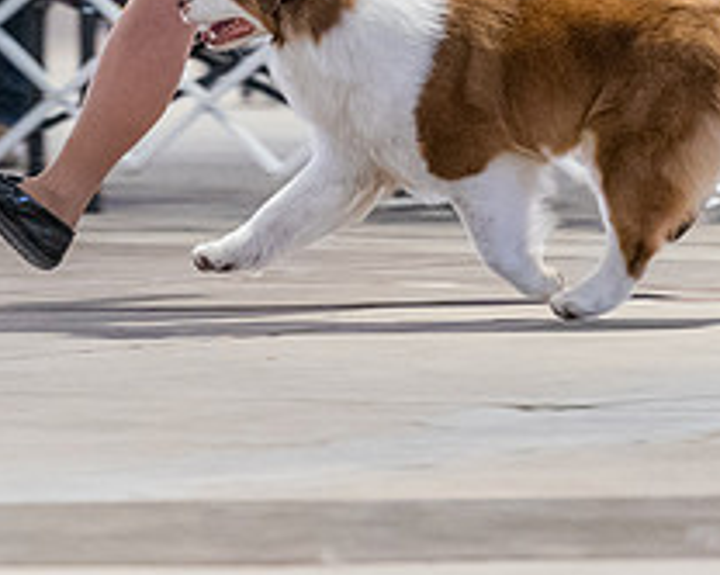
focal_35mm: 611
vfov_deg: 2.5
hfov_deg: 3.2
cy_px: -107
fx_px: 13008
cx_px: 272
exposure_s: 1/250
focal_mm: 200
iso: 6400
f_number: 3.5
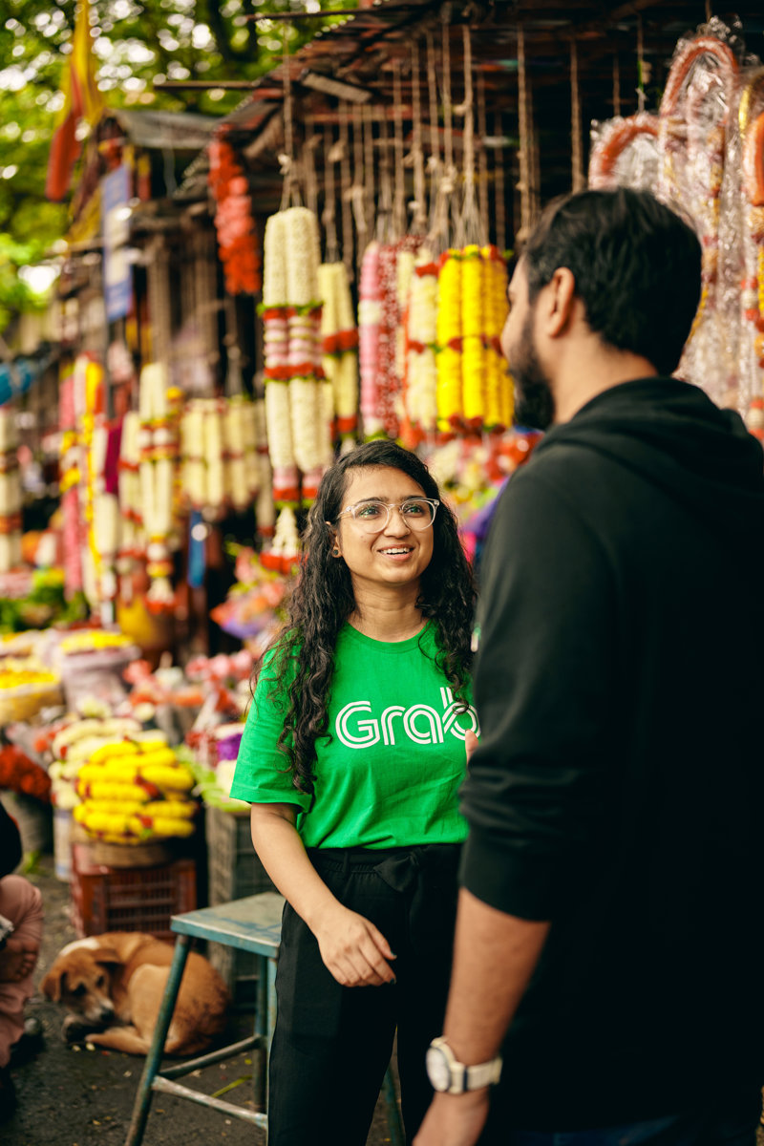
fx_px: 1592
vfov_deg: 39.6
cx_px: 382
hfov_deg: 27.0
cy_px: 573
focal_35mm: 50
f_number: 1.8
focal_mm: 50
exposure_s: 1/250
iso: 320
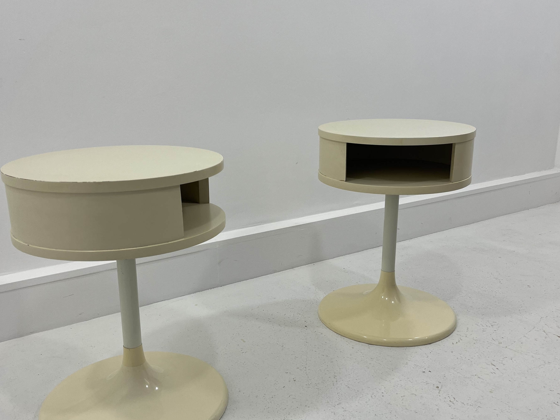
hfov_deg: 52.6
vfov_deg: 40.7
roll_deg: +0.4
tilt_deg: -17.2
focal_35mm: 35
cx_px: 279
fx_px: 566
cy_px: 221
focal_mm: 5.1
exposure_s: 1/136
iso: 40
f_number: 1.6
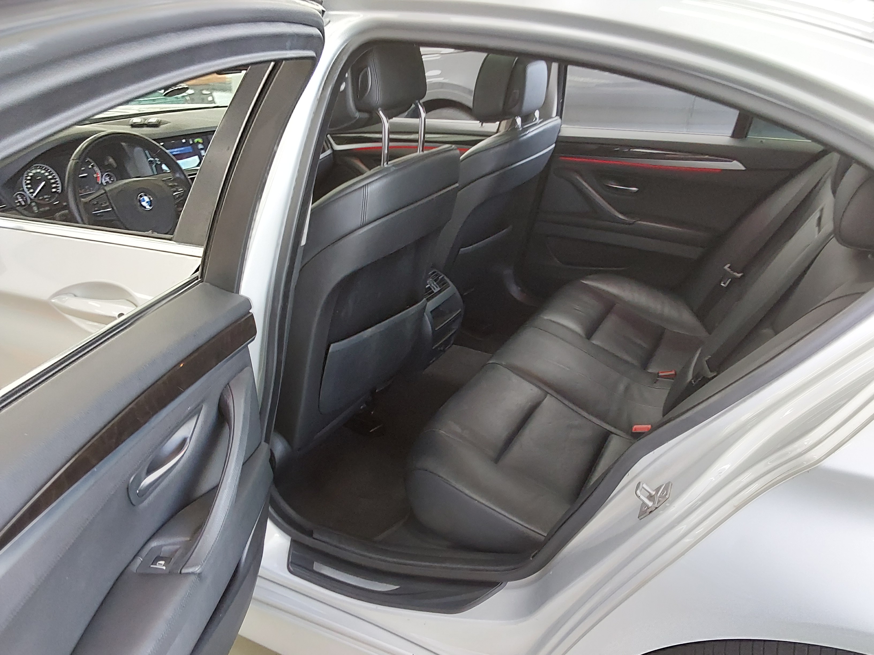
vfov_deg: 49.7
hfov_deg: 63.4
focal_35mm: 28
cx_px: 437
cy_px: 328
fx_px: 707
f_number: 1.9
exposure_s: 1/60
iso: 200
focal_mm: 2.91
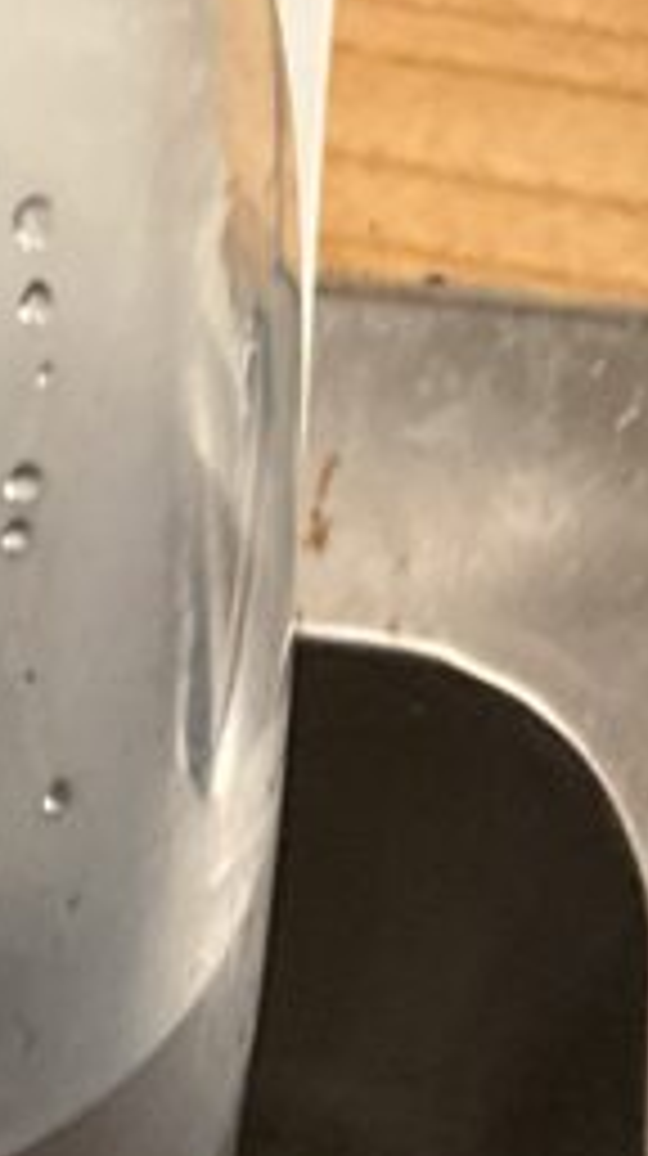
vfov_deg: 16.7
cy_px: 0
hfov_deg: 9.2
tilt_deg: -62.0
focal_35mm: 126
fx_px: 3860
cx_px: -459
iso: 320
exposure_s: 1/44
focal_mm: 3
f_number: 1.8
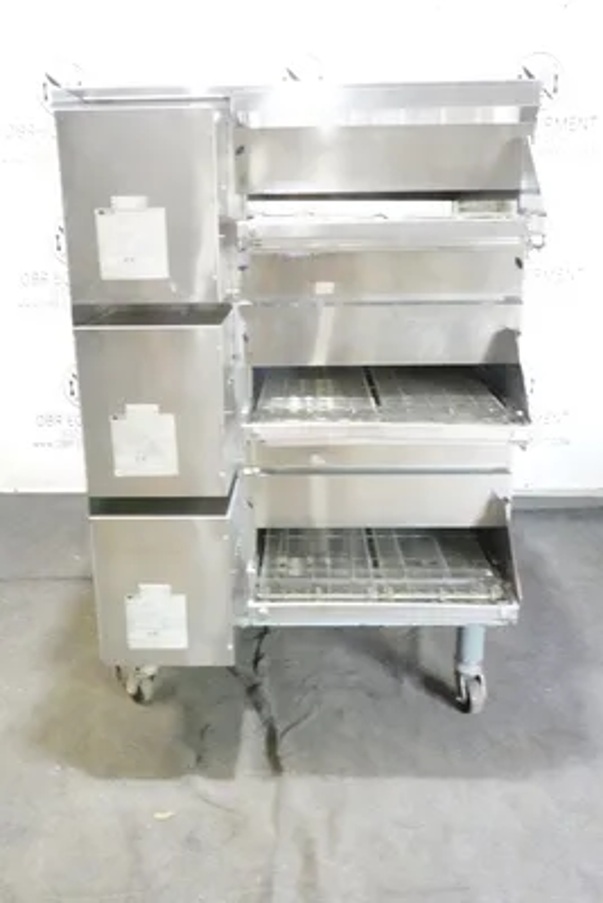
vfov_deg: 58.7
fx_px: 803
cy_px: 452
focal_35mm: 32
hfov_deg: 41.1
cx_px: 302
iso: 6400
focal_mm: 12.01
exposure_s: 1/10
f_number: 10
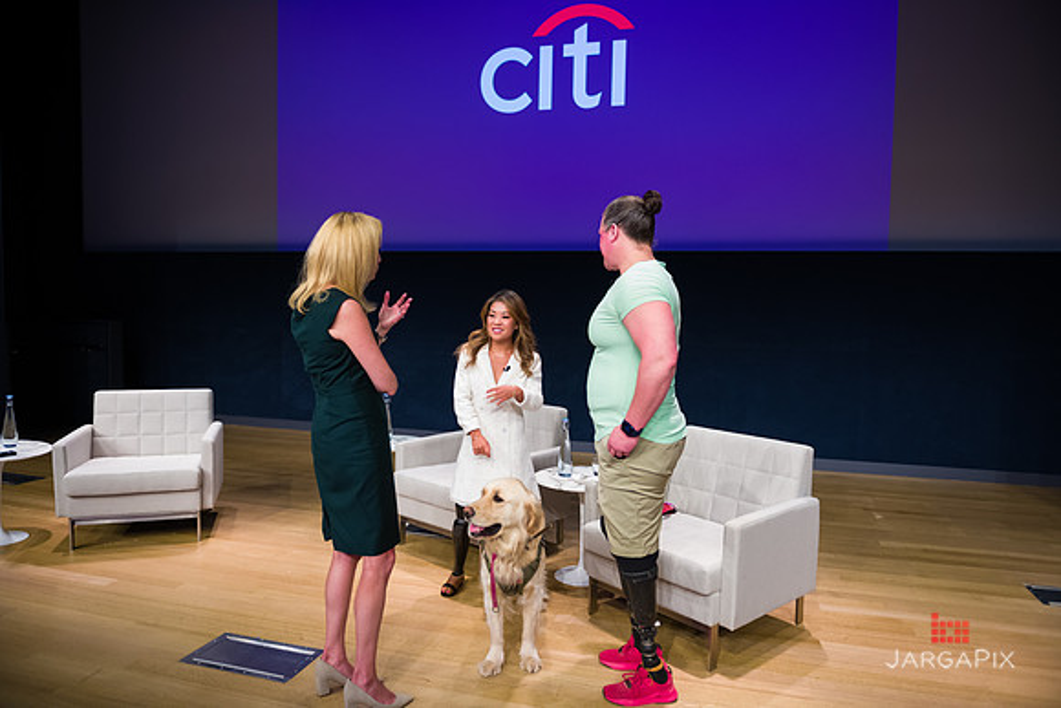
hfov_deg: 73.7
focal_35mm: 24
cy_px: 354
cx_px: 530
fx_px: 707
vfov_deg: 53.2
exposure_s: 1/250
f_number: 4
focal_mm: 24
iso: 1250
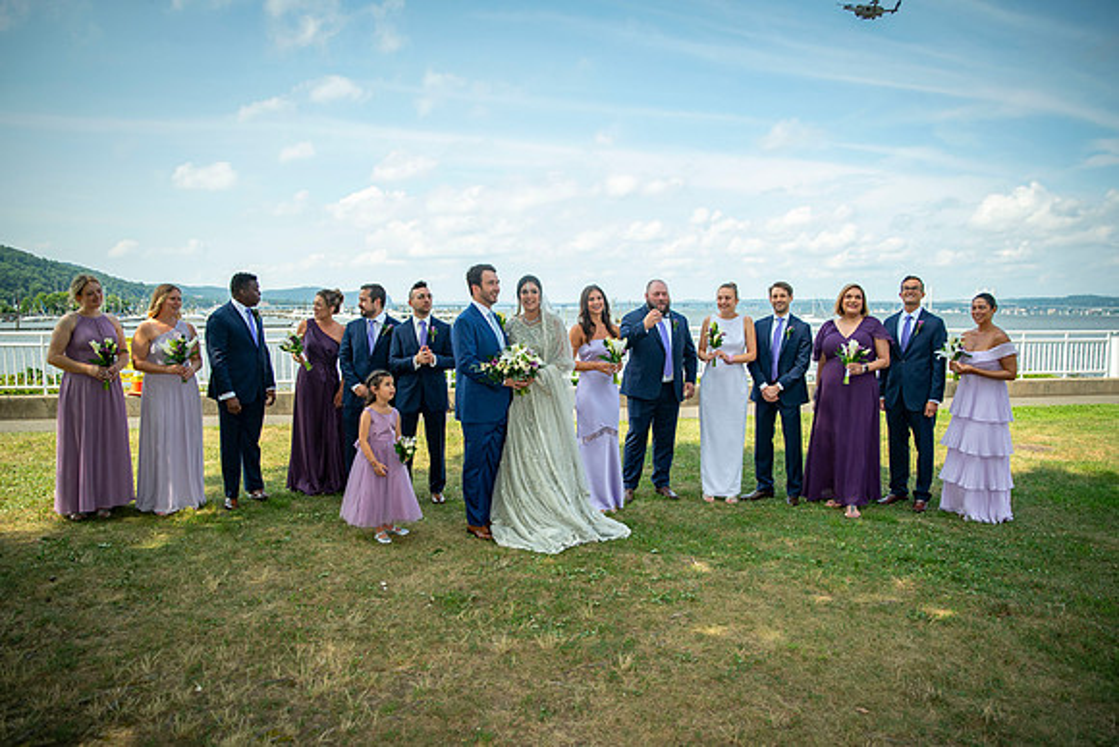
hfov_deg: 69.8
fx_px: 801
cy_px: 375
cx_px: 558
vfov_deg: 50.0
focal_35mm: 26
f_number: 2.8
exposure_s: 1/6400
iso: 640
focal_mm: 24
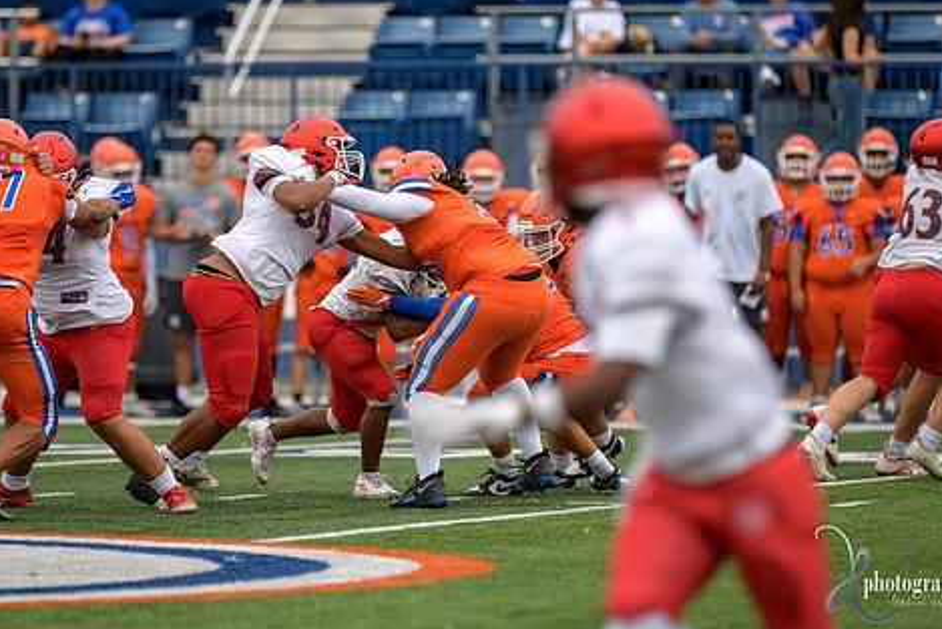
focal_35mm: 334
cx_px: 448
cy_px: 284
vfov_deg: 4.1
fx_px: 8742
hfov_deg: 6.2
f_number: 2.8
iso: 280
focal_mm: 270
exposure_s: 1/800
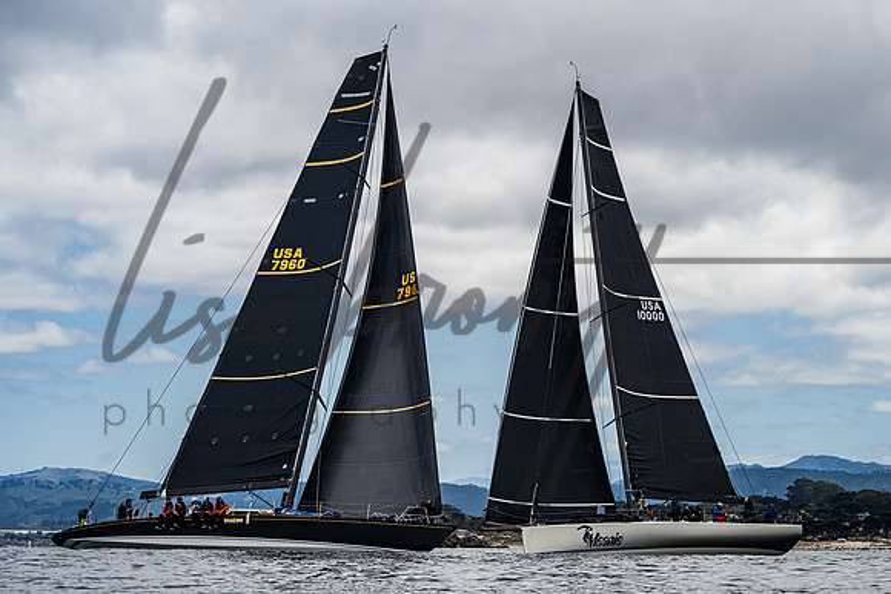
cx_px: 484
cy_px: 331
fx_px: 3018
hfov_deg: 16.8
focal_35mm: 122
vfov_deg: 11.2
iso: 640
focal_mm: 105
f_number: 7.1
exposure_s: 1/2500
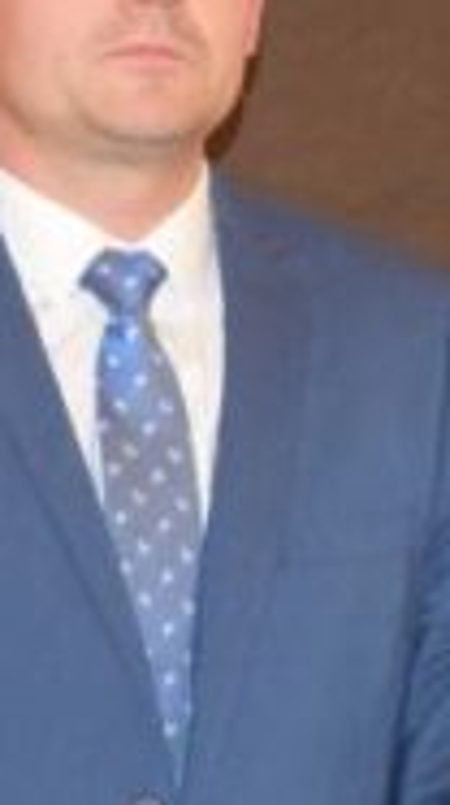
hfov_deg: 3.7
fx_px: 6926
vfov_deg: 6.6
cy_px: 615
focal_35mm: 325
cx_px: 104
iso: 3200
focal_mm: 50
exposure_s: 1/60
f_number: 5
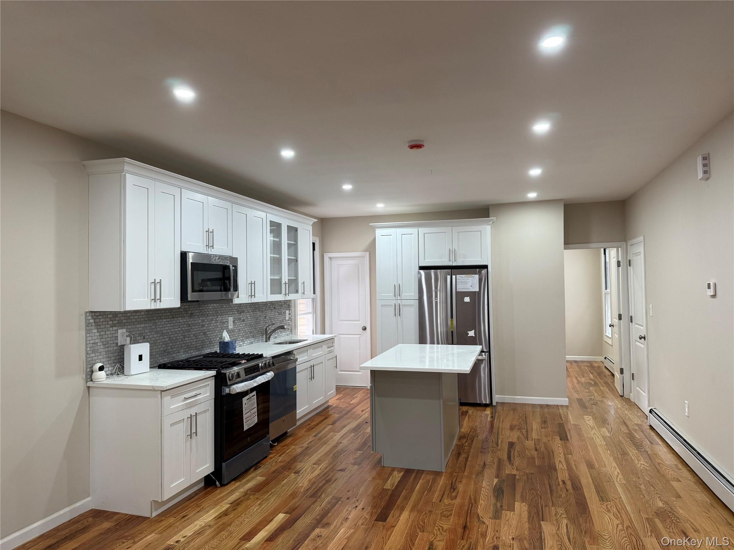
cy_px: 275
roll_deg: +0.7
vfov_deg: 56.8
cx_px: 367
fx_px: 509
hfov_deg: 71.6
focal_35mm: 24
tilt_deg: +1.5
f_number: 1.78
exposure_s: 1/60
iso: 160
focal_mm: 6.76
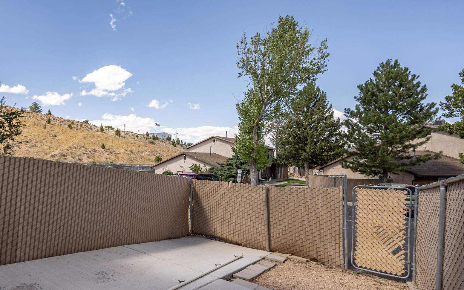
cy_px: 166
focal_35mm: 21
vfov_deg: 57.0
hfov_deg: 80.8
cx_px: 174
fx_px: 266
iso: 800
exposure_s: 1/800
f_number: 10
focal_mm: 16
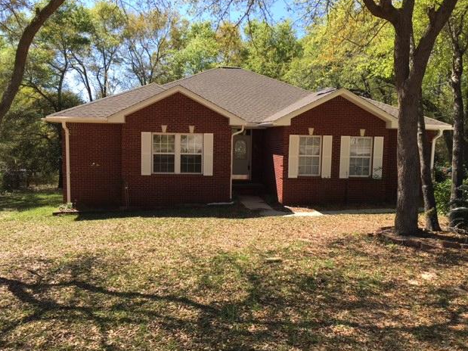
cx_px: 228
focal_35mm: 30
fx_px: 406
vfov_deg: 46.8
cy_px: 172
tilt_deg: -4.3
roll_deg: +0.0
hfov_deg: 60.0
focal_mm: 4.15
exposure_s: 1/615
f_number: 2.2
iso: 25
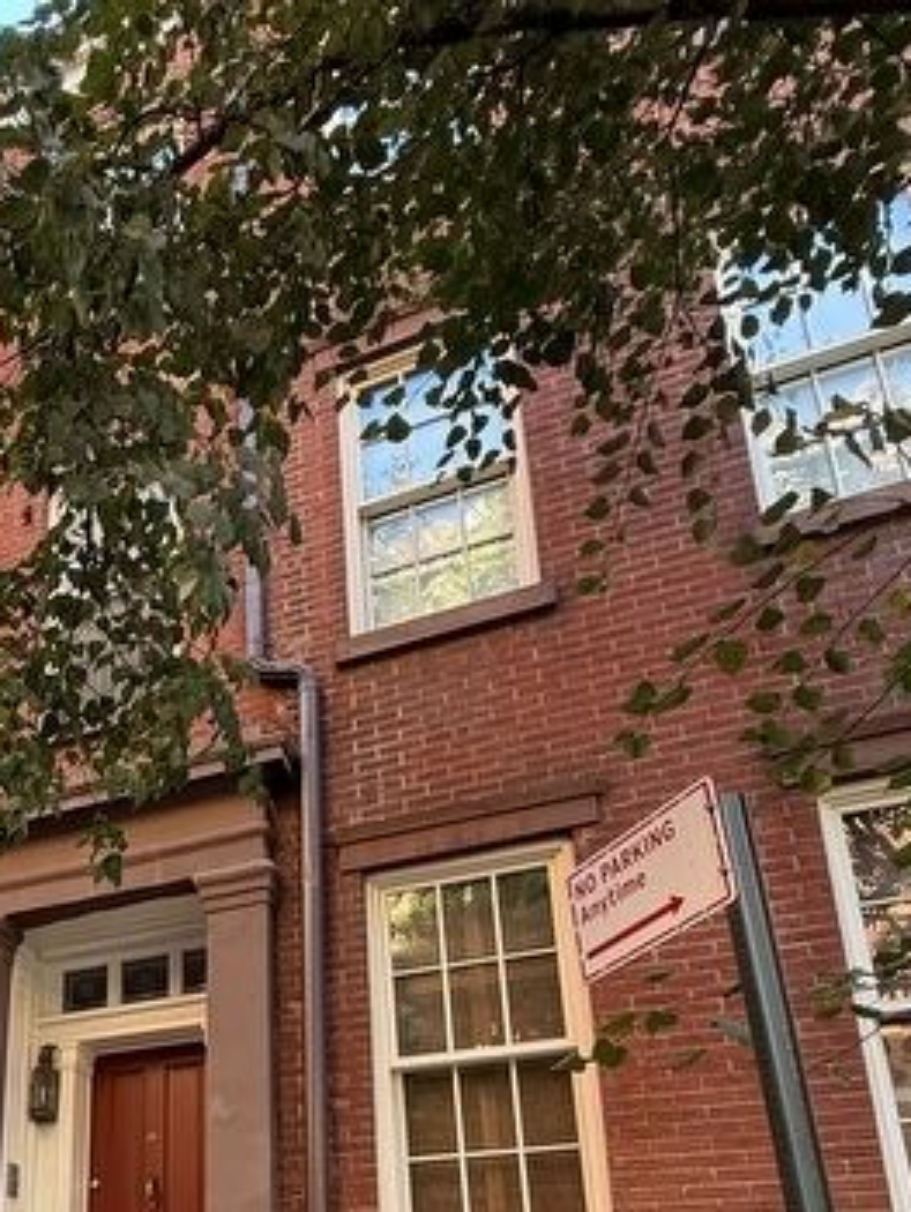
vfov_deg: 50.0
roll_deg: -2.9
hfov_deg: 40.4
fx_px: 1122
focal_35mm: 32
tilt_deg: +17.9
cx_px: 66
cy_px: 1105
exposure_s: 1/99
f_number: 2.2
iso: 160
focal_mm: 2.22
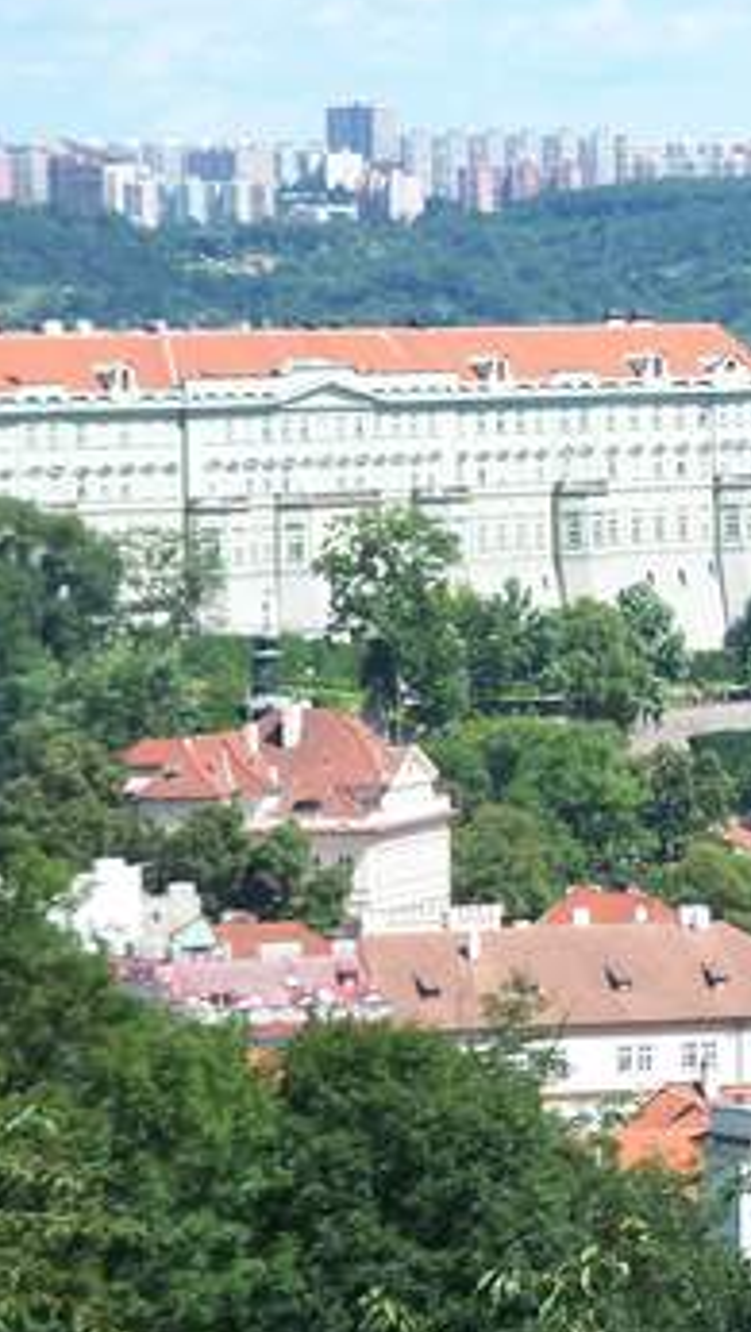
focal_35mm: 314
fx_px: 11100
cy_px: 616
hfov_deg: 3.9
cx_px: 1094
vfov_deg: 6.9
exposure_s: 1/320
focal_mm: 32.9
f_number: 4
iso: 64
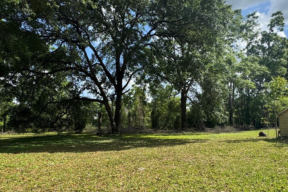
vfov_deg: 53.0
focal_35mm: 24
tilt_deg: +7.5
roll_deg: +0.0
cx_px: 151
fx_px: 192
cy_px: 107
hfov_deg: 73.7
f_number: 2.2
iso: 50
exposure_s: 1/1034
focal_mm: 2.22
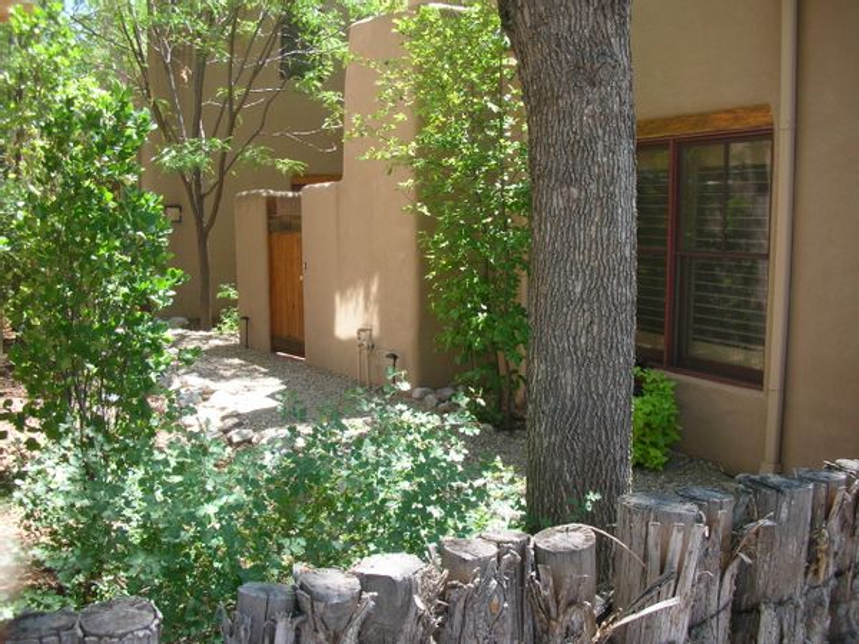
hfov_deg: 52.6
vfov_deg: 40.7
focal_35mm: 35
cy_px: 322
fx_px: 869
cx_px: 430
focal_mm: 5.8
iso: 50
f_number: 3
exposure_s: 1/87
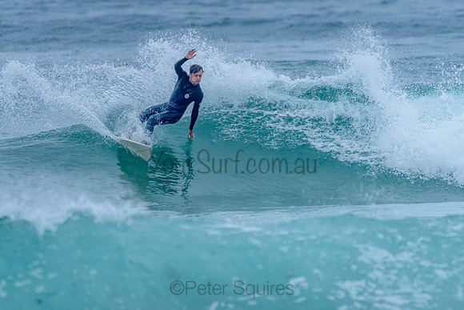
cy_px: 123
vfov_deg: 2.2
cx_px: 184
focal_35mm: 628
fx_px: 8093
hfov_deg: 3.3
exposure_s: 1/2000
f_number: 5.6
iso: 800
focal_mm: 500
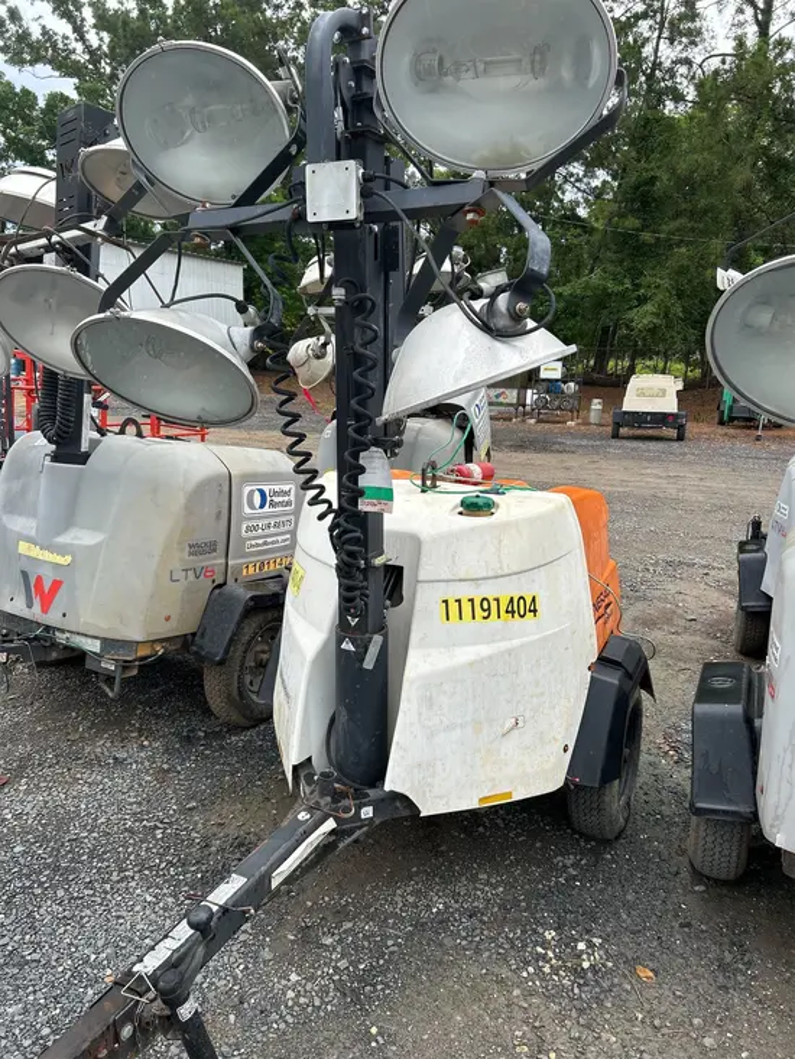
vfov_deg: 67.3
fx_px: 796
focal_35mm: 26
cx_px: 398
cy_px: 530
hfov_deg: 53.1
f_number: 1.5
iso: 50
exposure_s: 1/1779
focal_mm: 5.7
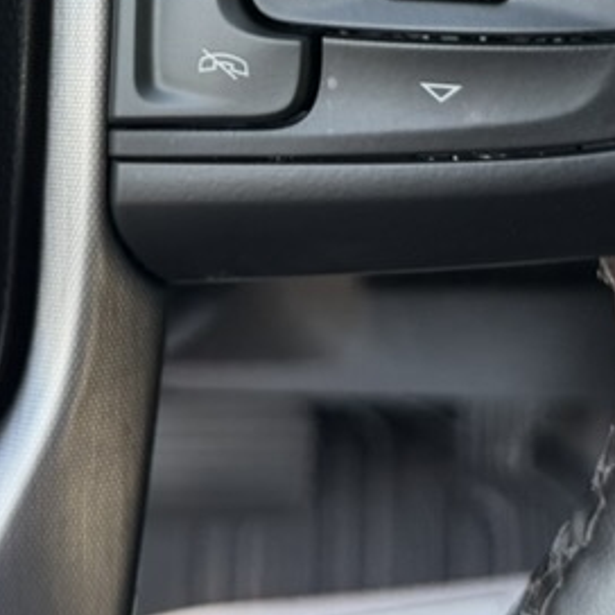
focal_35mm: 80
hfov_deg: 21.7
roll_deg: +0.1
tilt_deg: -27.6
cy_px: -142
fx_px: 1608
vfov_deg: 20.2
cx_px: 308
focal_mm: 6.76
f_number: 1.78
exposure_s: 1/174
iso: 80
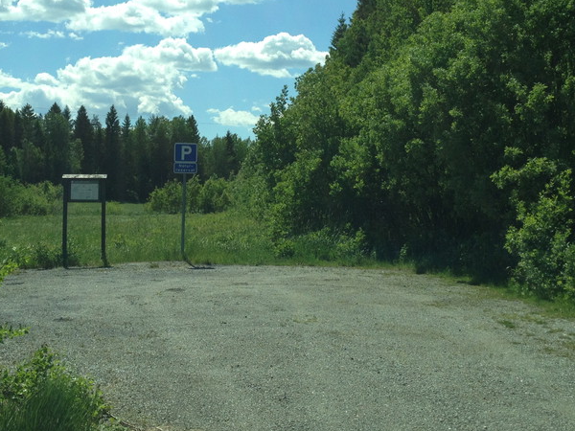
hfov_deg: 34.0
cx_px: 192
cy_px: 158
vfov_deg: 26.0
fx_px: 930
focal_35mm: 56
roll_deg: -3.2
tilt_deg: +0.5
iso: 50
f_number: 2.4
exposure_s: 1/2907
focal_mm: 4.28
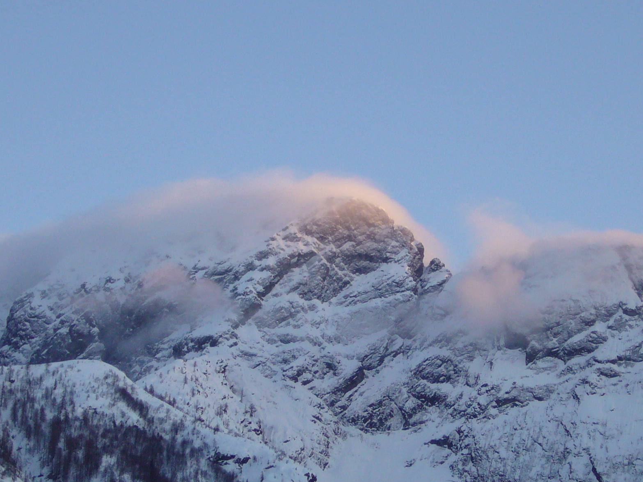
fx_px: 2470
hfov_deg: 14.8
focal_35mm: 133
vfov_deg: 11.1
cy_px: 190
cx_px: 341
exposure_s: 1/160
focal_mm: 12.2
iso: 100
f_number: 4.1
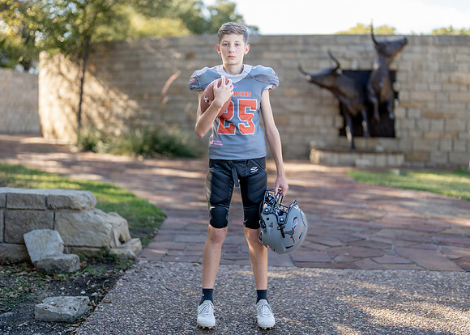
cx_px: 246
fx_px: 739
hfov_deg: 35.3
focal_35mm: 55
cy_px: 168
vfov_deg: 25.6
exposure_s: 1/1000
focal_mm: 50
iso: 100
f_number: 1.2
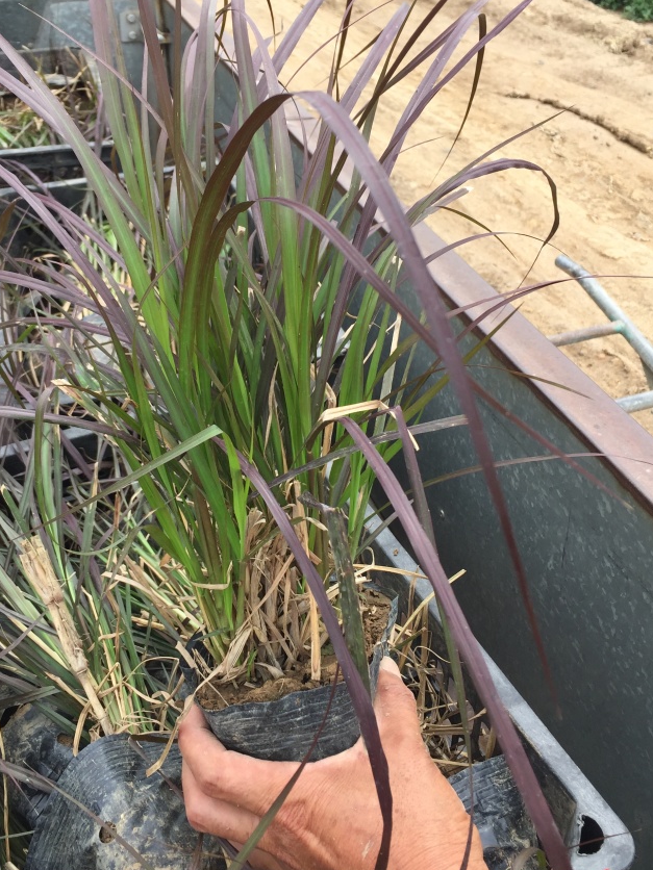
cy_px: 420
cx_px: 267
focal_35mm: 37
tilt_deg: -36.6
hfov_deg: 38.5
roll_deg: -0.9
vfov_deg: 50.1
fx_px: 931
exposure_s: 1/682
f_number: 2.2
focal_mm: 4.15
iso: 32
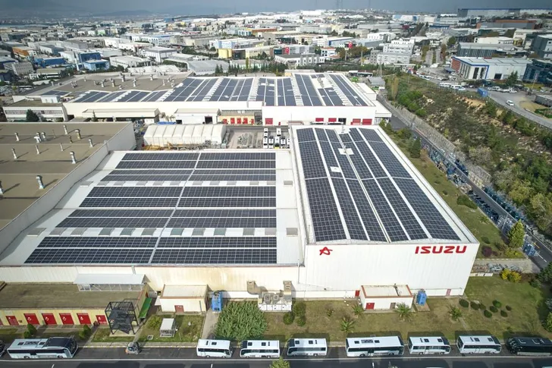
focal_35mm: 22
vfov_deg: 57.2
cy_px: 184
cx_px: 276
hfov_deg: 78.6
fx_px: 337
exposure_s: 1/500
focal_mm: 8.38
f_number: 2.8
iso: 150
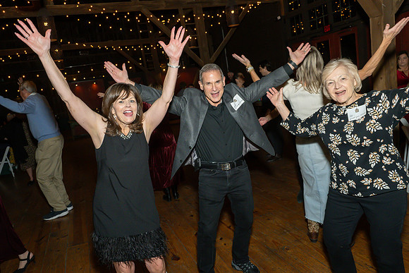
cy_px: 136
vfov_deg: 50.0
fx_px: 293
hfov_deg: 69.9
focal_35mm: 26
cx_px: 199
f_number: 8
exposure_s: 1/250
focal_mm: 17
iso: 640
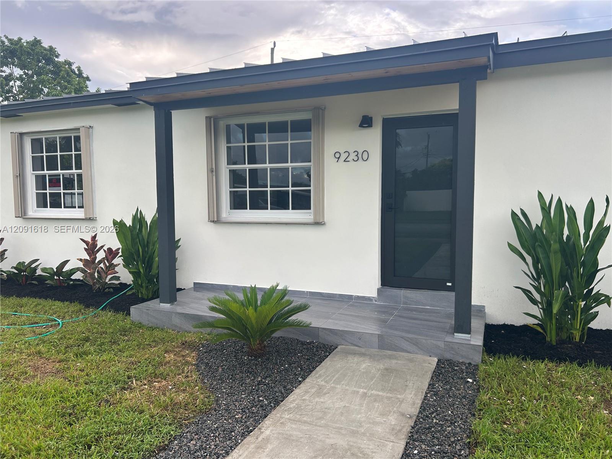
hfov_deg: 67.3
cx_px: 306
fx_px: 460
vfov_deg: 53.1
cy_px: 230
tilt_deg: -4.2
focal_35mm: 26
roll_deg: +0.6
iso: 50
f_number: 1.5
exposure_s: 1/383
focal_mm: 5.7
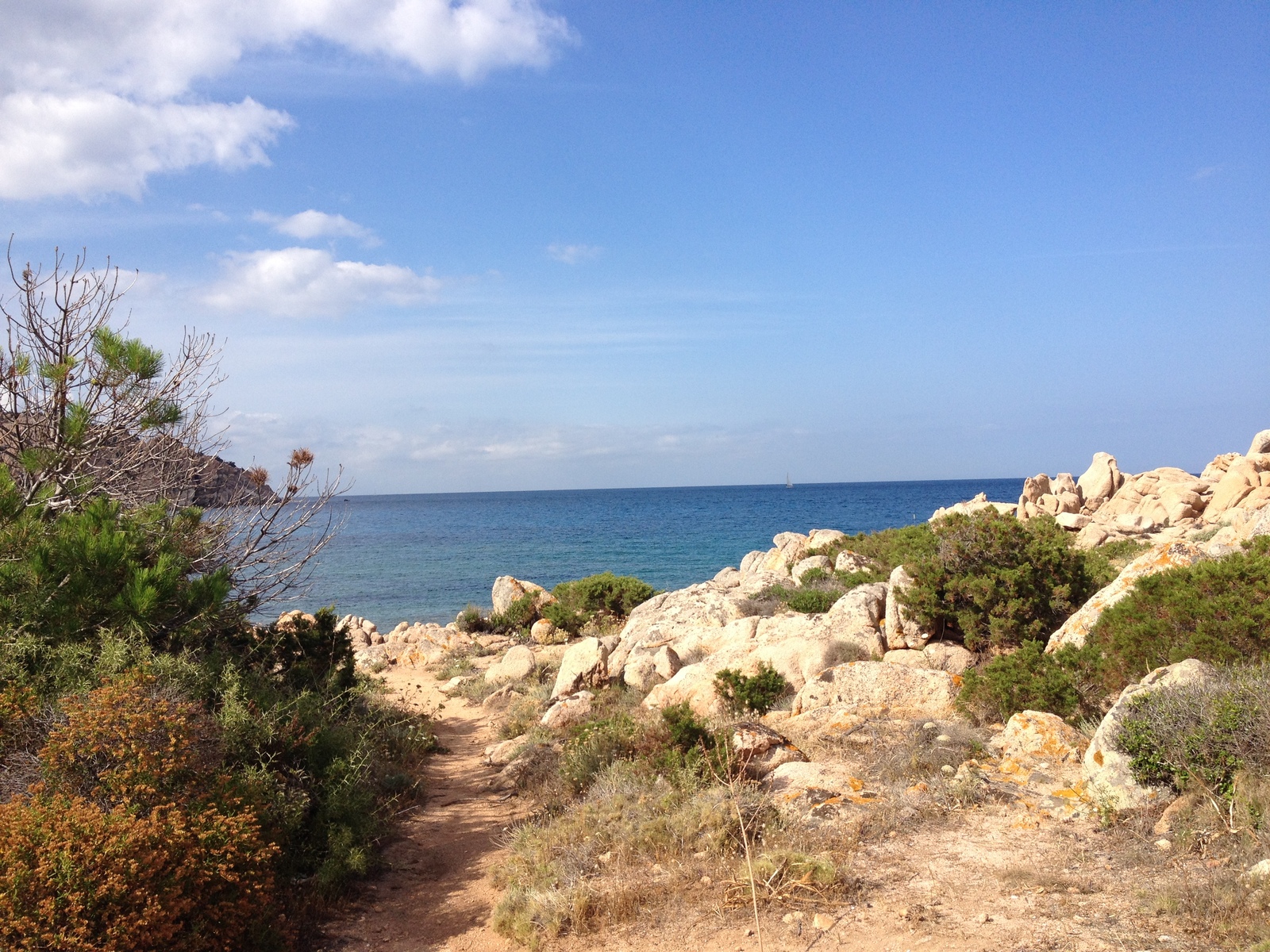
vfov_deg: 40.7
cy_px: 476
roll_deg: +1.5
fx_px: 1284
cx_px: 635
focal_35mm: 35
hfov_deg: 52.6
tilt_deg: -2.3
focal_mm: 4.28
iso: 50
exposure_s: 1/1534
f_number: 2.4
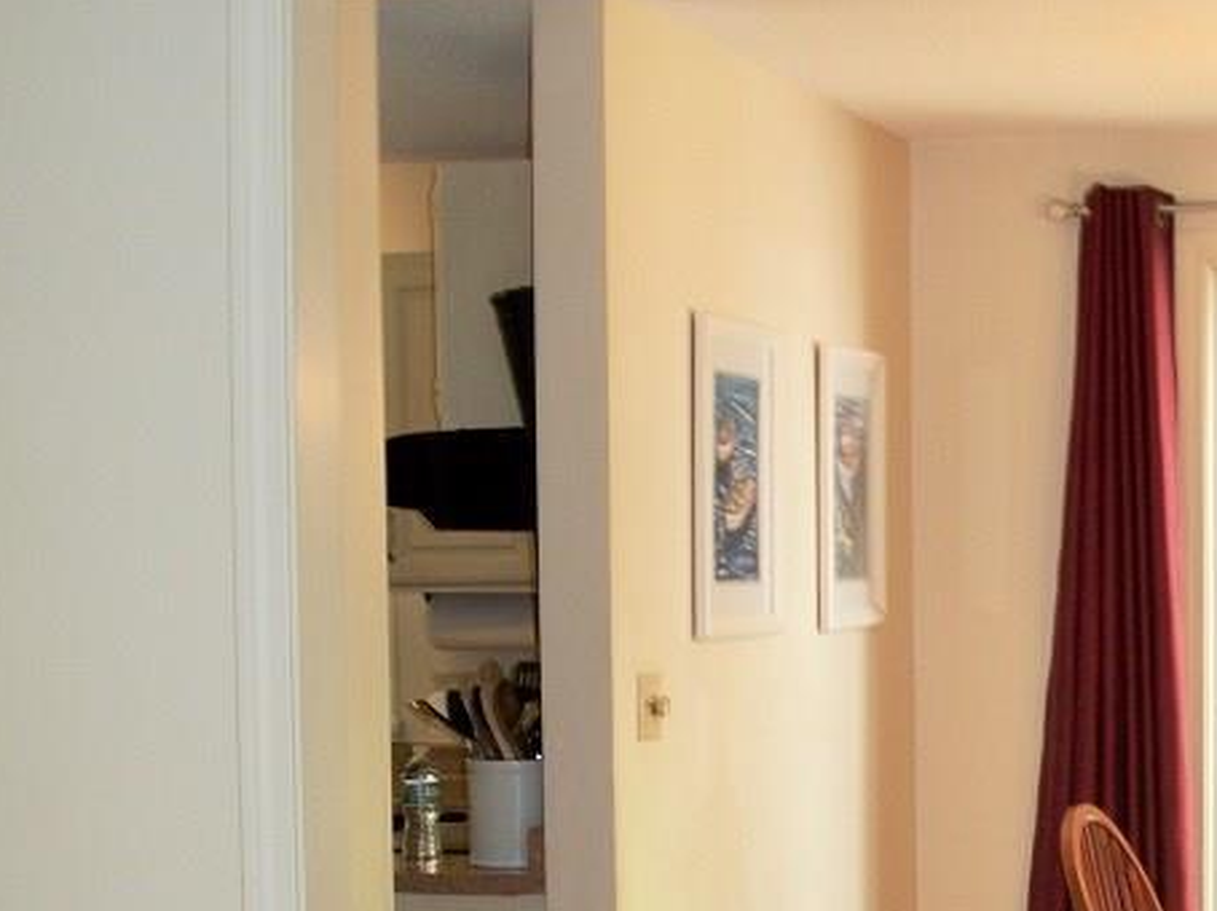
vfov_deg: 18.0
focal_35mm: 79
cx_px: 927
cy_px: 977
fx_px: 2776
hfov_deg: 24.4
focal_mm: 6.3
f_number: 3.1
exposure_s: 1/30
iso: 80
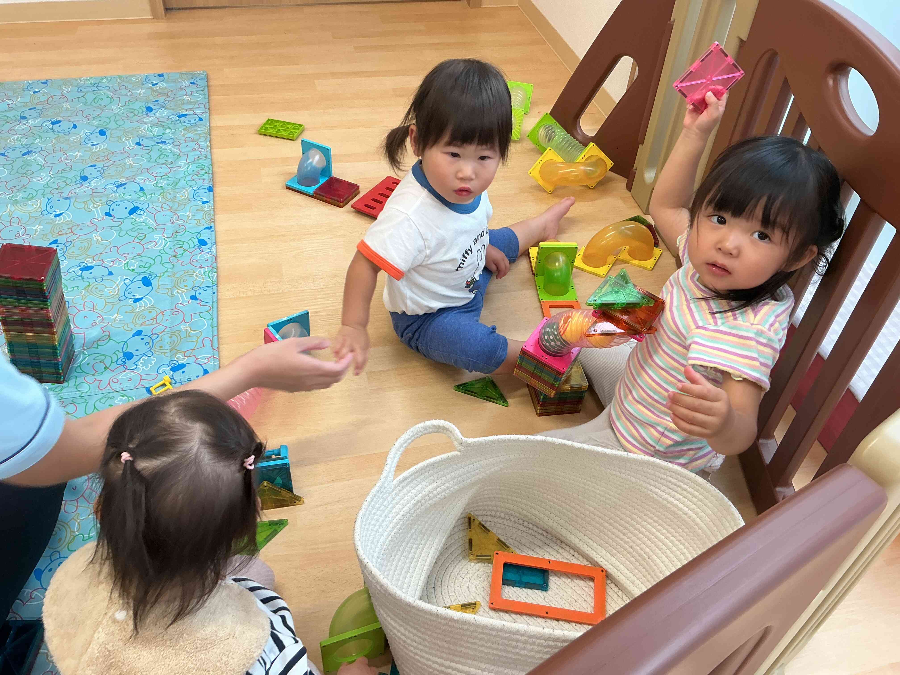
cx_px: 450
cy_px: 338
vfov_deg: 48.2
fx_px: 754
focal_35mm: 29
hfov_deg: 61.7
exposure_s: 1/120
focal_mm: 3
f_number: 1.8
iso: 64
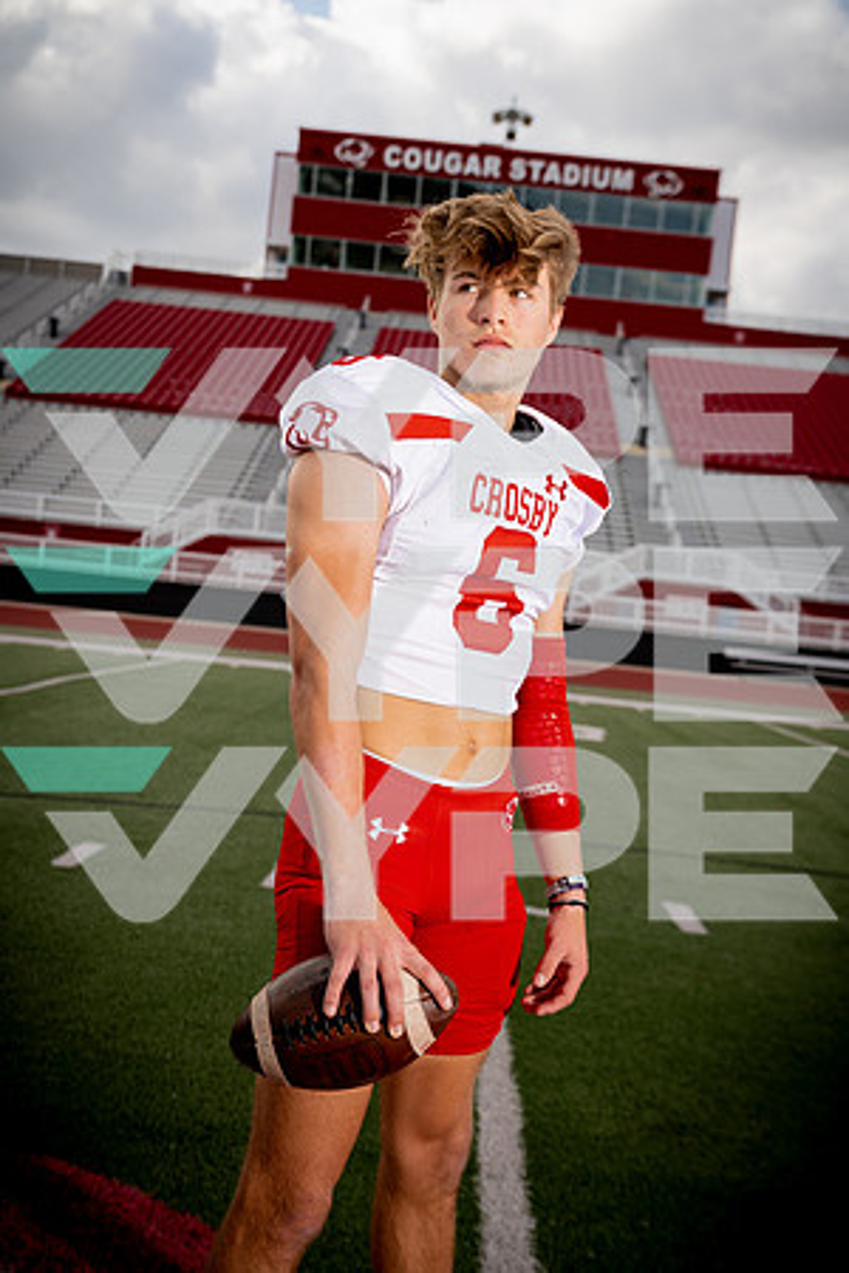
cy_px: 636
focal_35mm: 43
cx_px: 424
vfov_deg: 45.4
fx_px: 1521
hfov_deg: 31.2
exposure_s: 1/1000
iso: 200
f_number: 4.5
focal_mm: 43
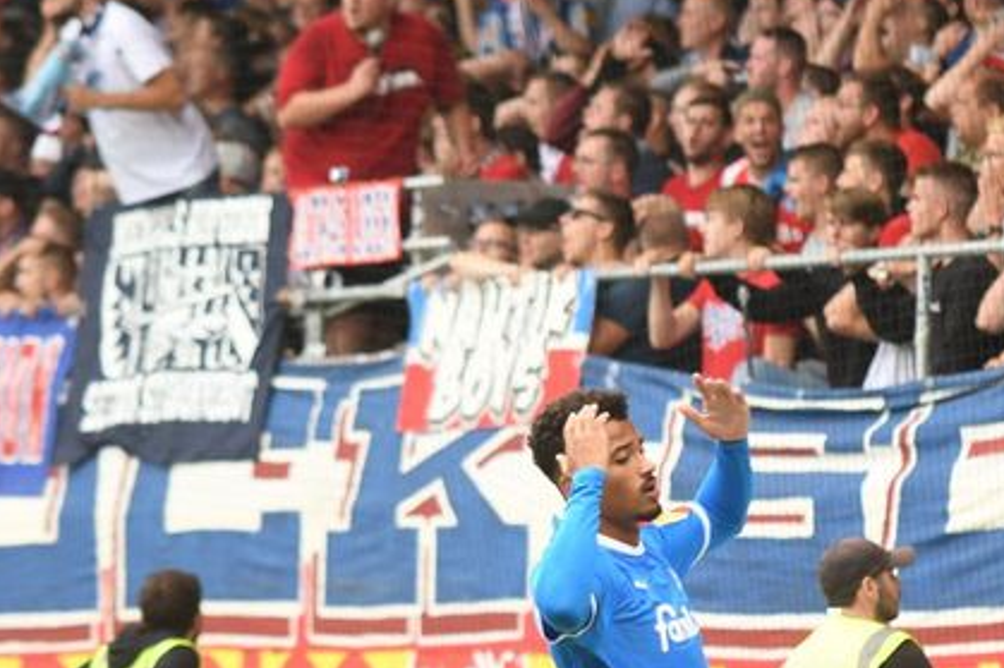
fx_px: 7685
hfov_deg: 7.5
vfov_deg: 5.0
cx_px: 587
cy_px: 381
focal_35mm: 276
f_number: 2.8
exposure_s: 1/1600
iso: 500
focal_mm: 135
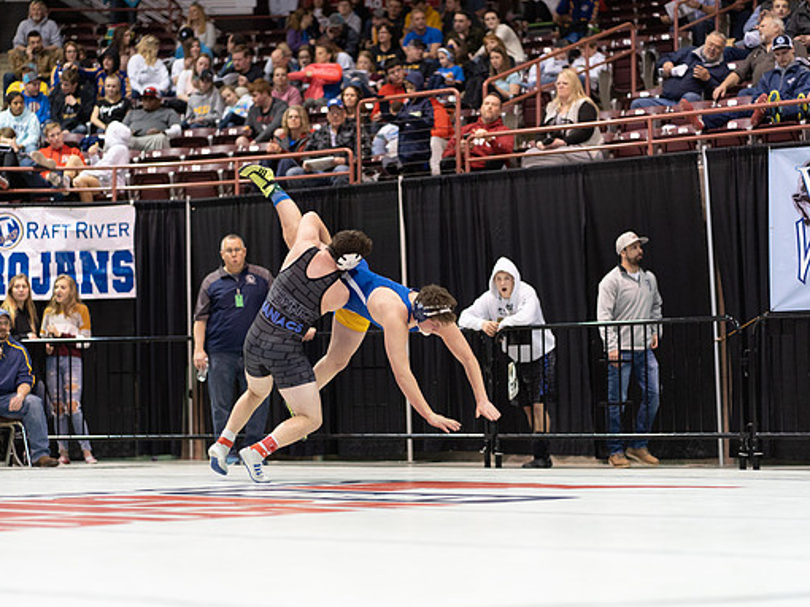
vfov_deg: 15.9
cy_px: 304
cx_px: 389
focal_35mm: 93
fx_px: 2175
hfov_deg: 21.1
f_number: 1.8
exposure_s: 1/500
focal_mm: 85
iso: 2500
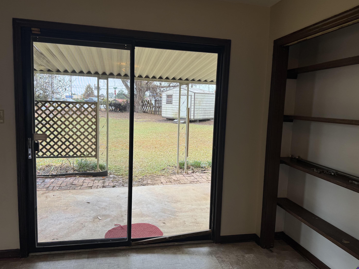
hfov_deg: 69.4
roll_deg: -1.8
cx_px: 179
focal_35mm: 25
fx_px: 259
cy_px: 137
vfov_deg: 54.9
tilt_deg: -6.7
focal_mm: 6.76
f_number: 1.78
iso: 50
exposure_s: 1/126
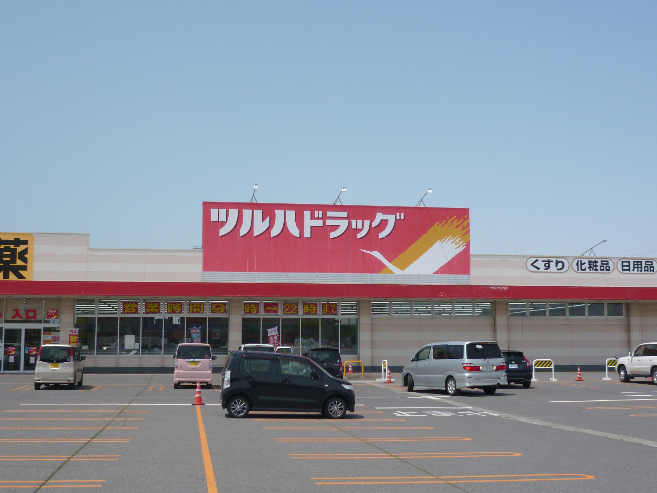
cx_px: 325
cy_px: 242
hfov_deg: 42.9
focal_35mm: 44
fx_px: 835
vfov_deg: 32.9
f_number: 9
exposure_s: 1/200
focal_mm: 6.4
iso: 100
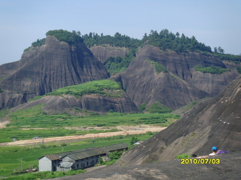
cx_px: 120
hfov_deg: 24.4
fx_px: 557
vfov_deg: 18.4
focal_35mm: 80
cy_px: 90
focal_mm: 13.7
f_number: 4.2
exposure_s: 1/500
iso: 80
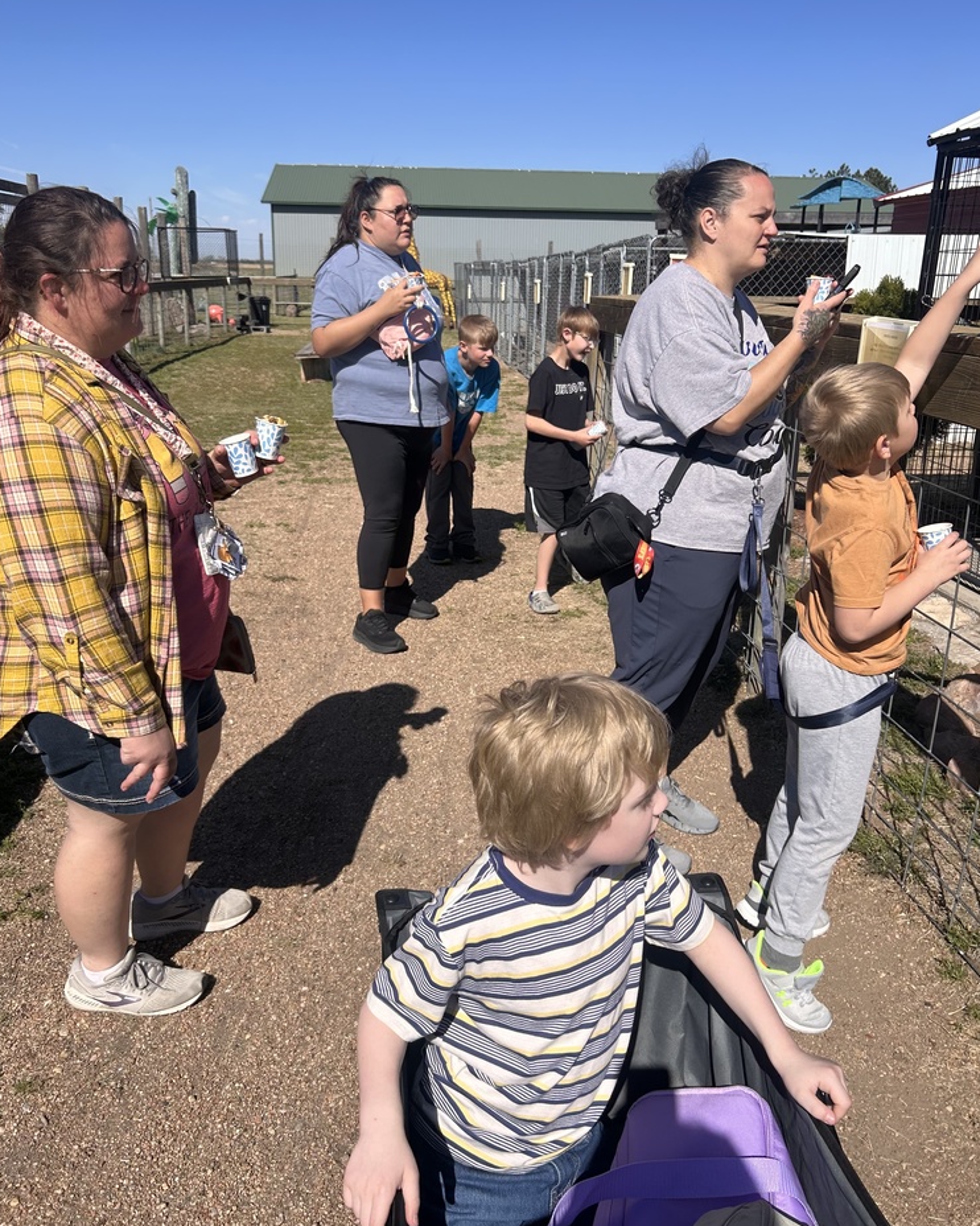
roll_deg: +1.0
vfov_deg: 62.2
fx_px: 1015
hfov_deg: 51.5
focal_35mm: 28
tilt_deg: -14.5
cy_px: 595
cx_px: 498
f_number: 1.5
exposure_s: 1/5882
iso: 50
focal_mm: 5.7
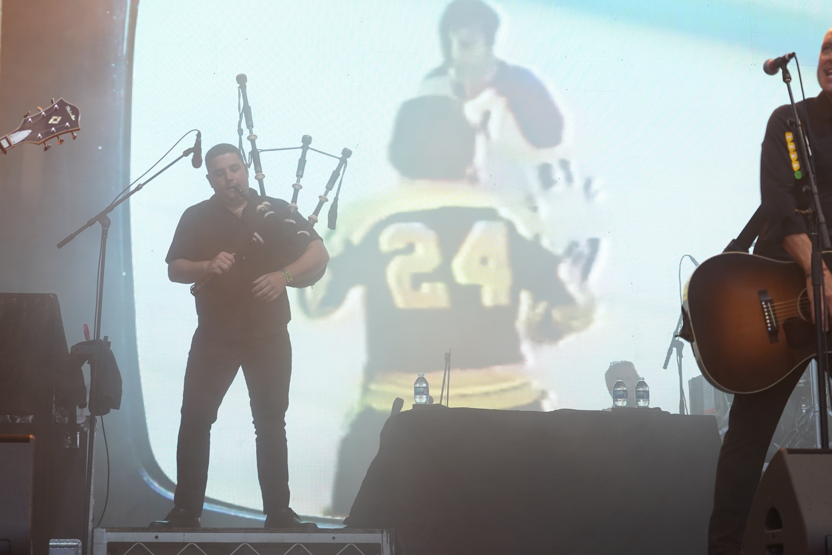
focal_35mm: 79
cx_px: 357
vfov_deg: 17.2
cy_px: 196
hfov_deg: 25.6
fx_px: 1826
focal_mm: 60
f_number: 4
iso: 640
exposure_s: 1/160
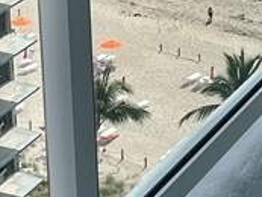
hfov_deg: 12.5
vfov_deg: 8.8
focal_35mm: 154
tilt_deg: -10.2
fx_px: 1166
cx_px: 326
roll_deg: +0.9
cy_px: -273
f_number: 1.6
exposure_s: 1/6494
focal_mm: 5.1
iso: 50
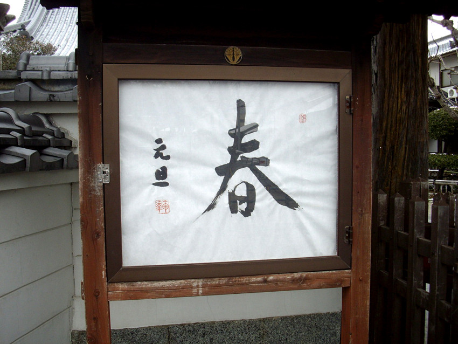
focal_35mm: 37
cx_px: 229
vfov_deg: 38.7
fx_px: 490
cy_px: 172
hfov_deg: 50.1
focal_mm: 6.2
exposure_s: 1/160
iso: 80
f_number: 2.8
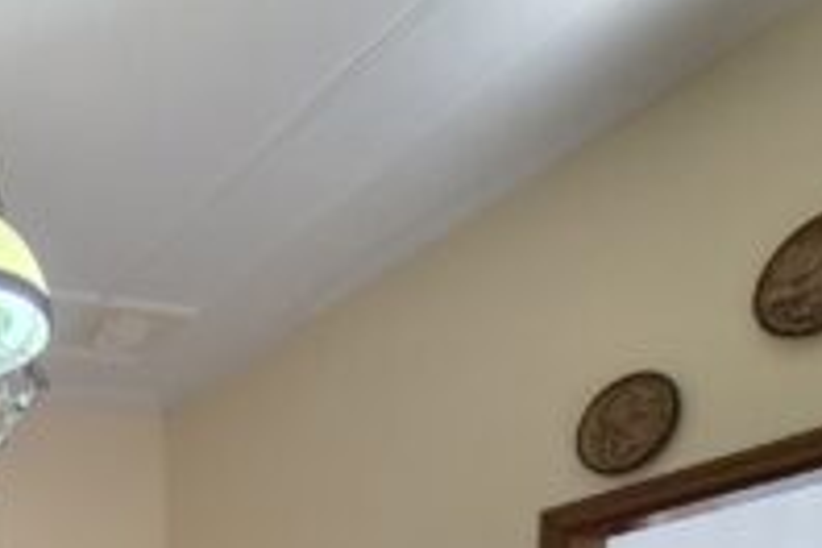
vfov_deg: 23.1
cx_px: -166
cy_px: 909
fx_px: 936
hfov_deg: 36.5
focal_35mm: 41
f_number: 2.2
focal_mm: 2.2
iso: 250
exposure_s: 1/50
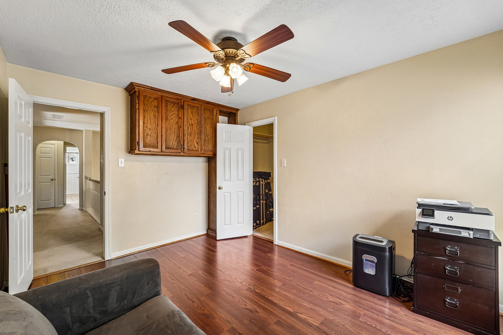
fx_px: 196
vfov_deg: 81.2
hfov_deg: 104.3
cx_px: 252
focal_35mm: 14
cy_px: 168
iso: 500
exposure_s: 1/25
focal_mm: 14
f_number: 8
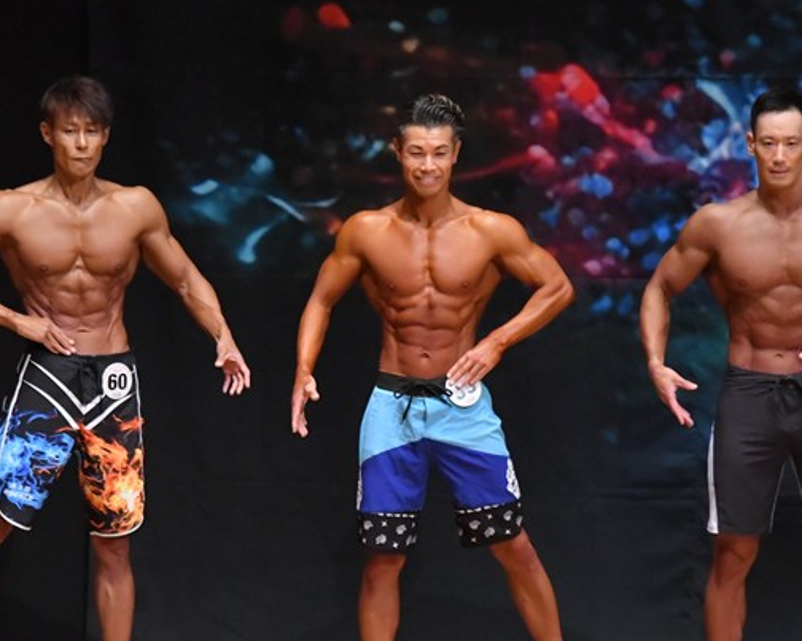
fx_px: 9754
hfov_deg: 4.7
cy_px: 401
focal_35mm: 411
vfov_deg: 3.8
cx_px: 322
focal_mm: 190
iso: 8000
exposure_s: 1/400
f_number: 5.6
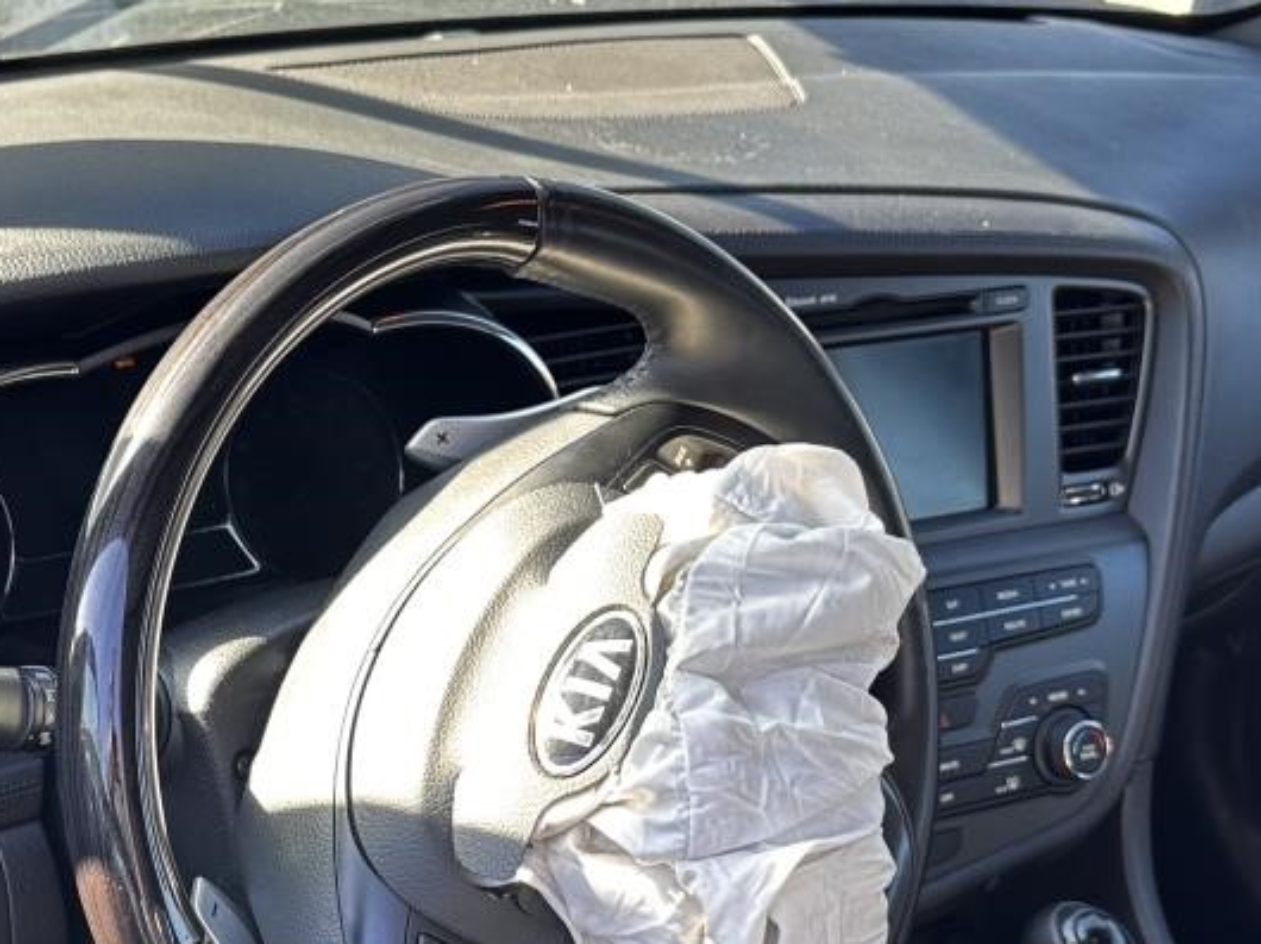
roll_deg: -7.9
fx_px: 2112
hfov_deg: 33.0
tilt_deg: -27.4
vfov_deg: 24.7
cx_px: 443
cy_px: 780
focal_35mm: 58
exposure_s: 1/121
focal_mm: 6.86
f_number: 1.78
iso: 80
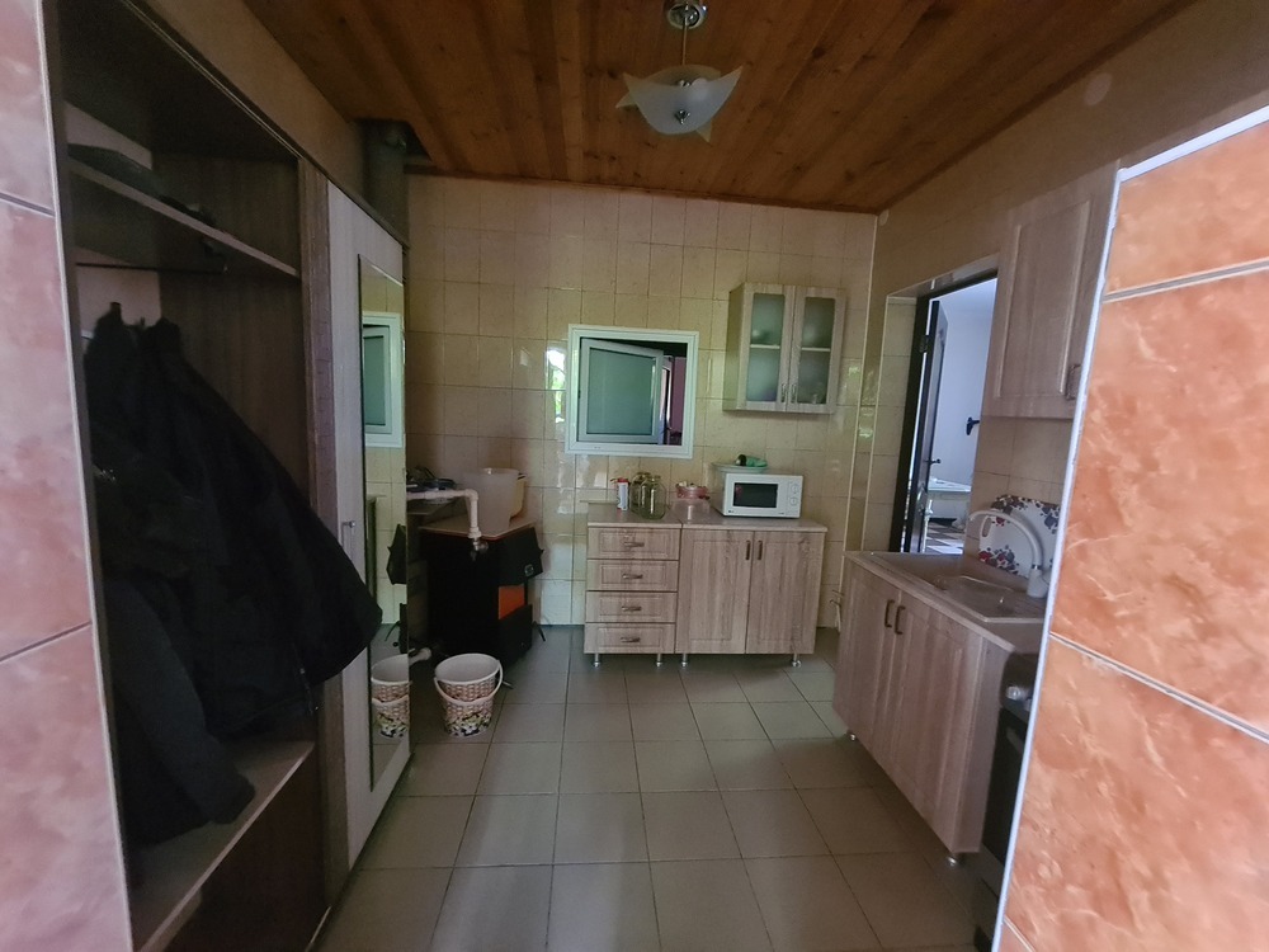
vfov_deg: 89.9
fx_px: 477
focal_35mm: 13
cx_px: 634
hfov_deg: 106.2
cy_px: 476
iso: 1000
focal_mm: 2.2
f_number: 2.2
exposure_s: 1/25
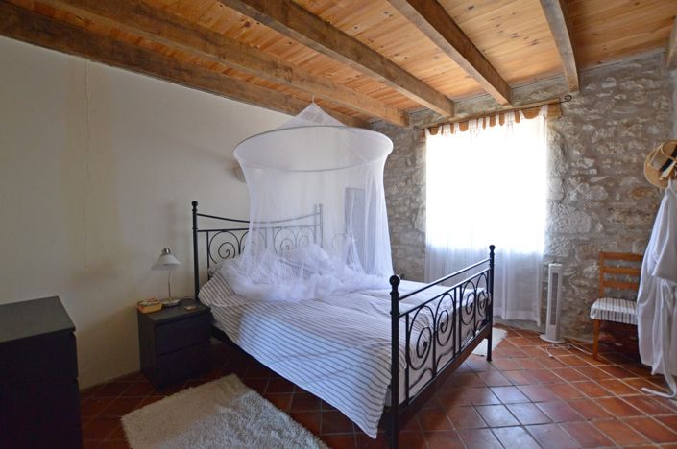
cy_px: 224
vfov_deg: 77.2
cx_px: 338
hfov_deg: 100.5
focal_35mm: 15
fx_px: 282
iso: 1000
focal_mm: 10
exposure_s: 1/60
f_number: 3.5
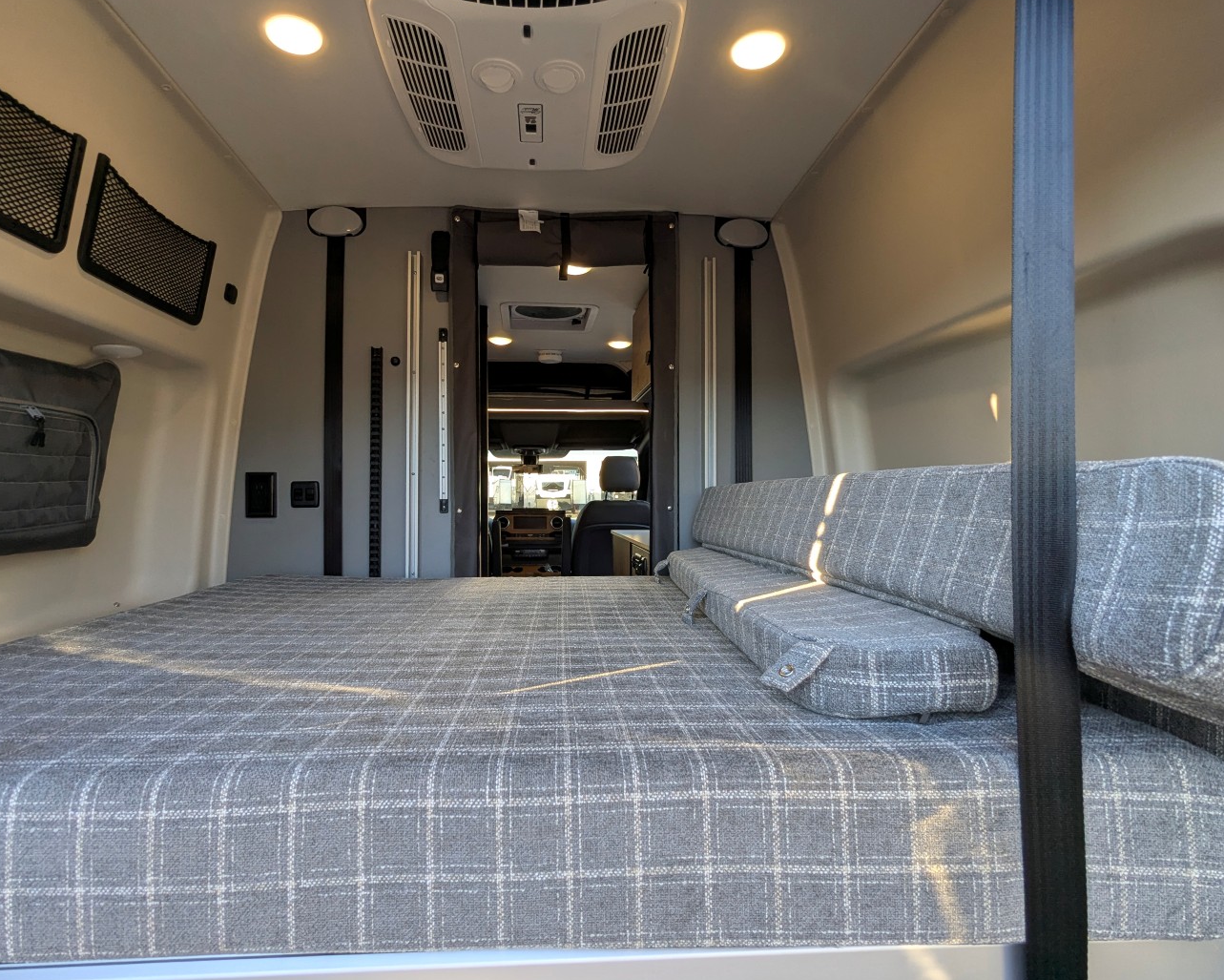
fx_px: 616
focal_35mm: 17
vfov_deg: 77.0
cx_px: 565
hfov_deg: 89.5
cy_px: 492
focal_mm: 2.35
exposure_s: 1/101
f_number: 2.2
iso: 55
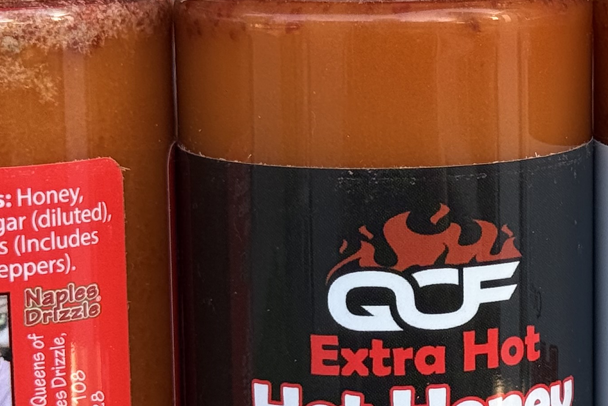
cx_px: 548
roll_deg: +0.3
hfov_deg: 13.7
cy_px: 253
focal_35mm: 148
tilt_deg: -9.0
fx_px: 2500
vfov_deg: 9.3
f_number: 1.78
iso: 64
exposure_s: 1/248
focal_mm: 6.76
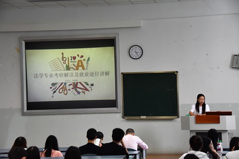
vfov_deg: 15.2
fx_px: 597
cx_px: 120
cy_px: 80
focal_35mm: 90
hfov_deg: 22.6
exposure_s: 1/60
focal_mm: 60
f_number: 4.8
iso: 1000
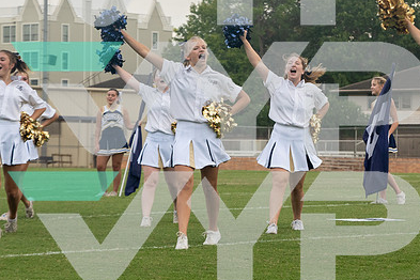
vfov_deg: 8.9
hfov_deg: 13.2
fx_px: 1808
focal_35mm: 155
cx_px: 283
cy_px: 99
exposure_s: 1/800
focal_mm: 70
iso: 800
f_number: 3.5
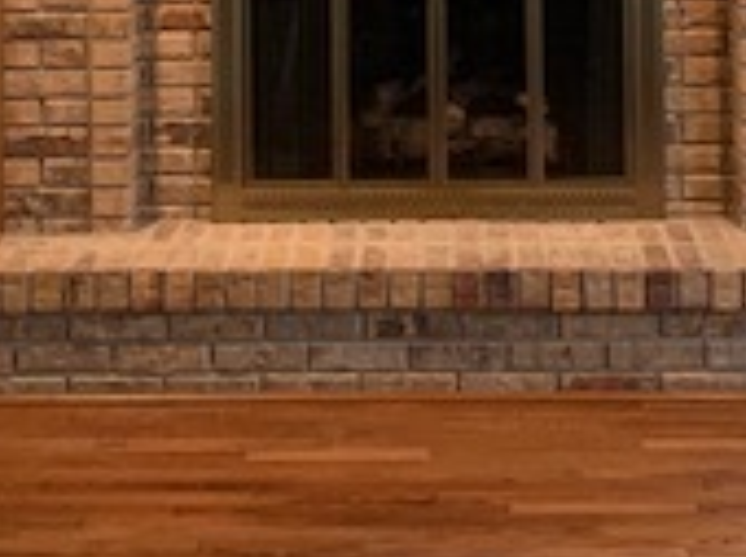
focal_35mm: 98
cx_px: 408
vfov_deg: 14.3
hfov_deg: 20.1
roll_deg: +0.9
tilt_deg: -1.0
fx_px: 2109
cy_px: -224
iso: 320
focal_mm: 4.25
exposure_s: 1/60
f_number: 1.8
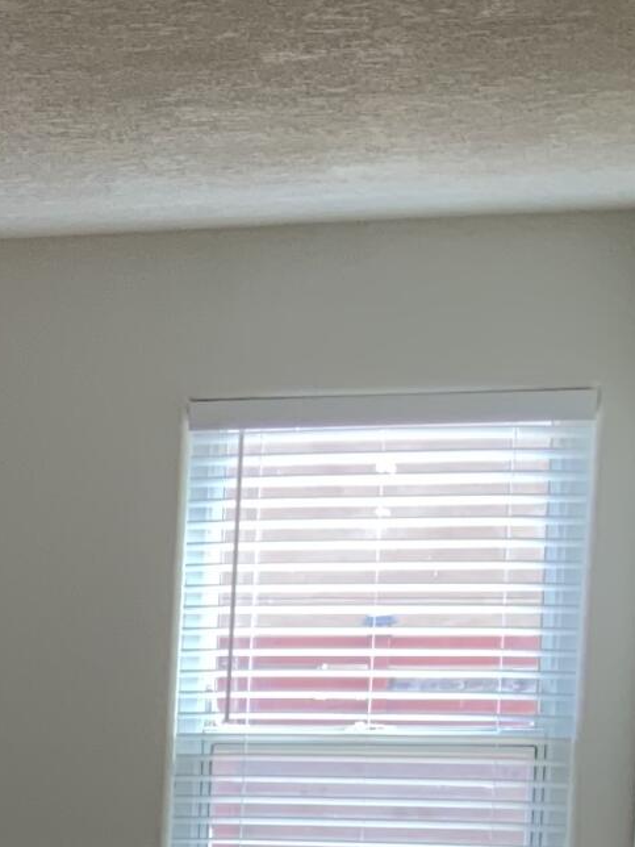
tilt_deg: -8.8
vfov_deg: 14.1
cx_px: -1217
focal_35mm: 135
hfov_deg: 9.1
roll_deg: +0.5
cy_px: 1065
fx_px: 3302
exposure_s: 1/120
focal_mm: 3
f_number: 1.8
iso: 32
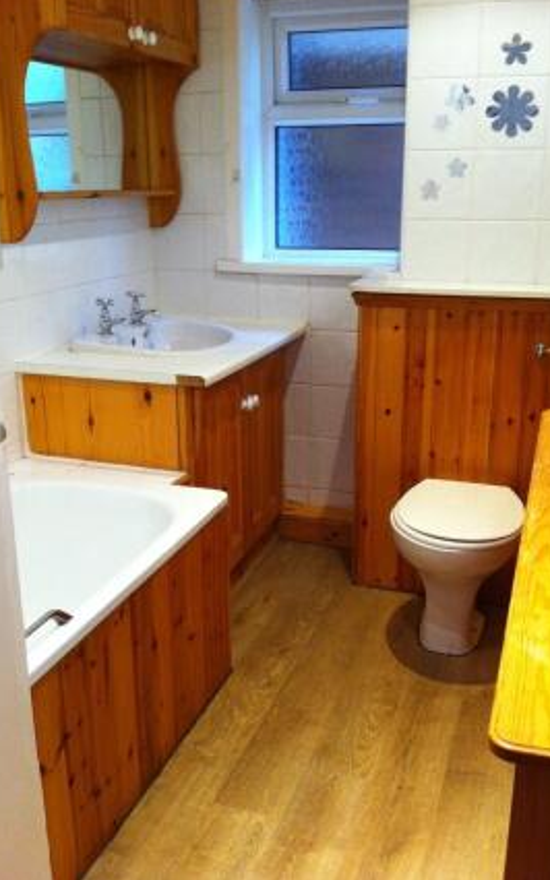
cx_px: 285
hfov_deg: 33.6
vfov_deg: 51.6
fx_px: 912
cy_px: 431
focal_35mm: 38
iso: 160
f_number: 2.8
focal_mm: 3.85
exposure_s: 1/15
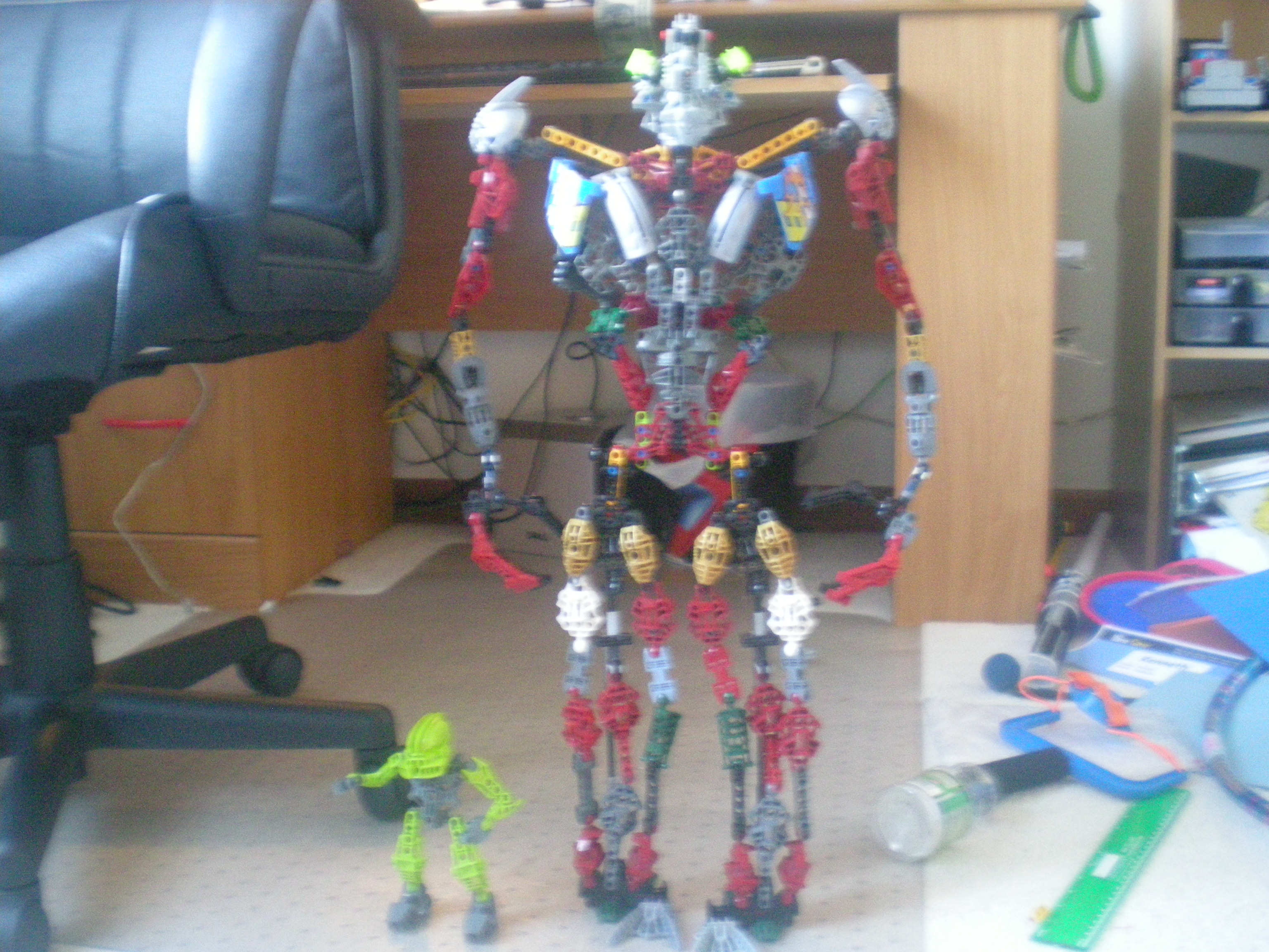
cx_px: 634
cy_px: 476
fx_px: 1393
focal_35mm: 38
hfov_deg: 49.0
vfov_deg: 37.7
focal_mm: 6.3
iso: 572
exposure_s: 1/8
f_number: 3.1
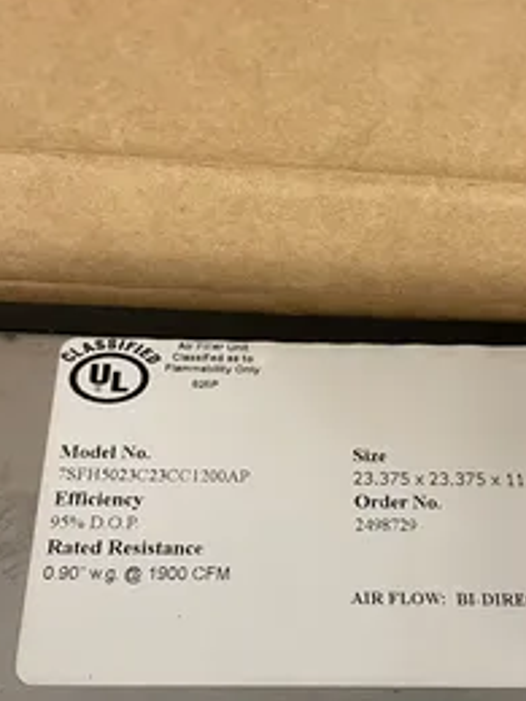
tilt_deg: -26.5
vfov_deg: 45.9
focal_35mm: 40
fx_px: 810
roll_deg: +0.5
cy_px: 477
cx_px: 313
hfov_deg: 35.8
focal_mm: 4.2
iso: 320
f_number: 1.6
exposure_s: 1/60
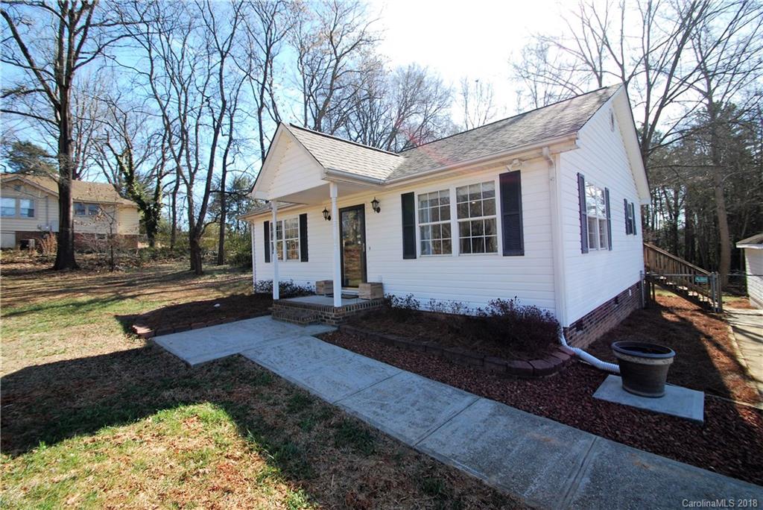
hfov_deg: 100.4
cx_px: 382
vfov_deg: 77.4
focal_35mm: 15
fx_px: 318
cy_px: 255
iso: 200
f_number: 5
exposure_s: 1/100
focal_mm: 10
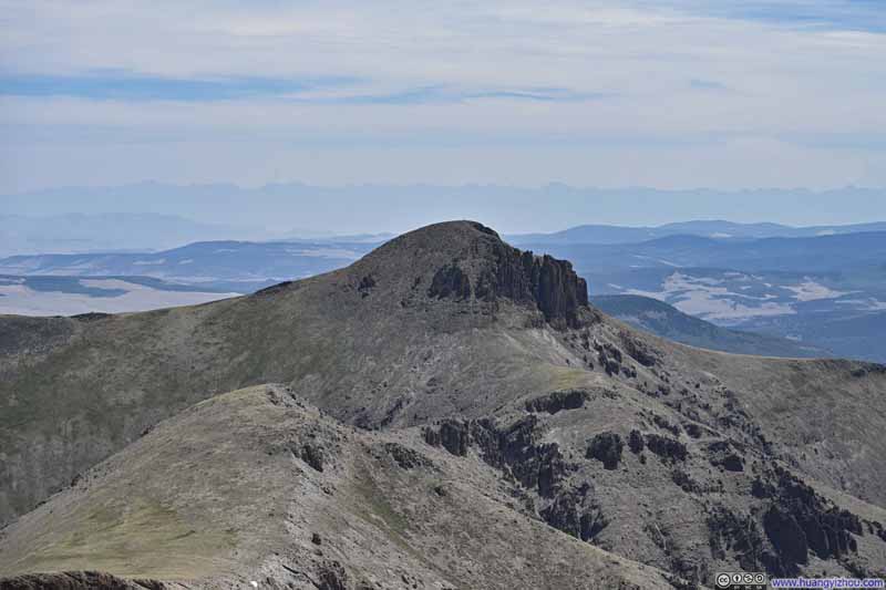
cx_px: 443
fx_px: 2953
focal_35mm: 120
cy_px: 295
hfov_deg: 17.1
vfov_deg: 11.4
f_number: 9
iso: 64
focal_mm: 120
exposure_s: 1/400
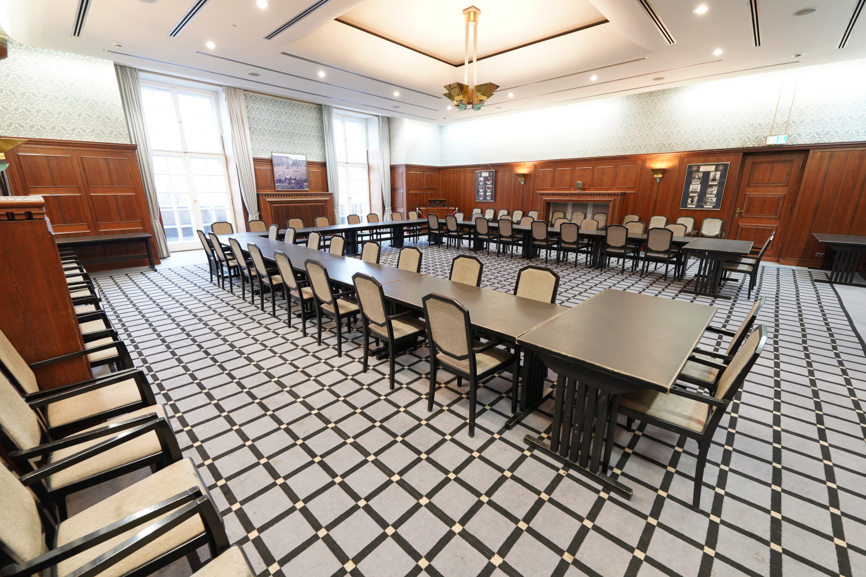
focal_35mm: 14
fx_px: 337
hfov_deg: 104.3
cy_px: 288
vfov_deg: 81.2
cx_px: 433
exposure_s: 1/15
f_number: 5.6
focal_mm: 14
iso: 1600
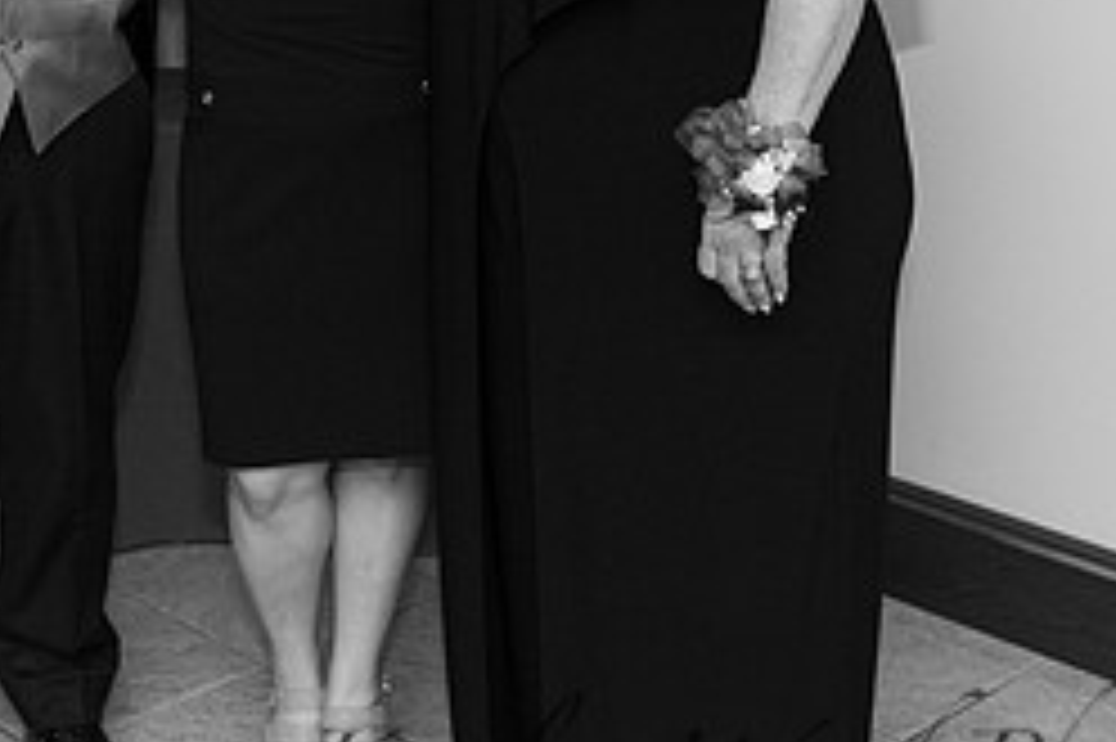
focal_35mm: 70
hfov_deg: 28.7
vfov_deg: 18.6
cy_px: -100
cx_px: 376
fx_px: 2168
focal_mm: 24
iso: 800
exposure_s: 1/200
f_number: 4
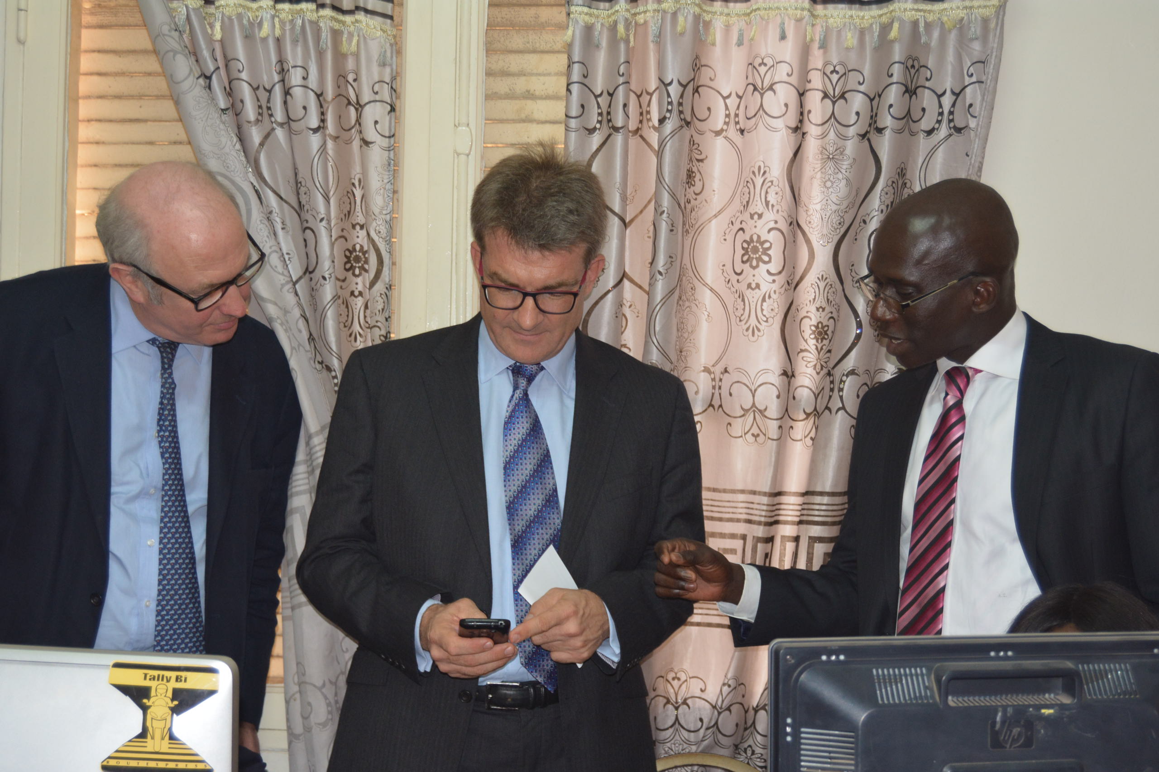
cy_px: 386
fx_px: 1544
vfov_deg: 28.0
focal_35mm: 48
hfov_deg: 41.1
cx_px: 580
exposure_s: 1/30
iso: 800
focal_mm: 32
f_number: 4.5
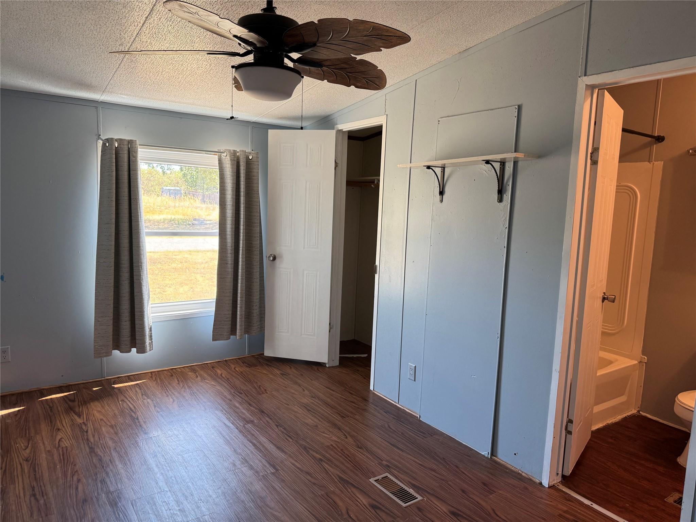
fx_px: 483
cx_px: 348
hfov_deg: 71.6
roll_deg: -2.1
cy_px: 261
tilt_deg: -5.6
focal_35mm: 24
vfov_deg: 56.8
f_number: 1.78
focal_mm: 6.76
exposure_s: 1/120
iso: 160
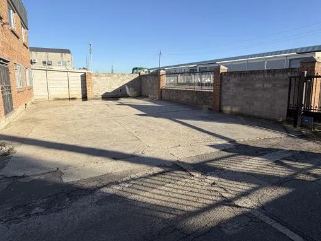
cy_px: 110
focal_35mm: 22
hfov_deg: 76.3
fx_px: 204
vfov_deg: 61.0
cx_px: 171
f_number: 2.2
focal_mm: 2.22
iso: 32
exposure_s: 1/770
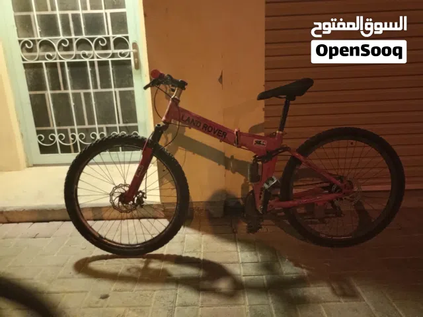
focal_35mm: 25
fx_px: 305
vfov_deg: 54.9
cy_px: 158
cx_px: 212
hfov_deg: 69.4
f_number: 1.79
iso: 3741
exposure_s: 1/25
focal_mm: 4.69
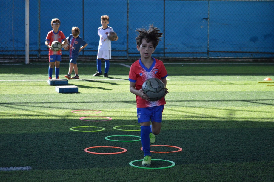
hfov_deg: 21.9
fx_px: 707
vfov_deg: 14.7
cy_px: 91
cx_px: 137
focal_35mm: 93
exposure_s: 1/2000
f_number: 4.5
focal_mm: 62
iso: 1600
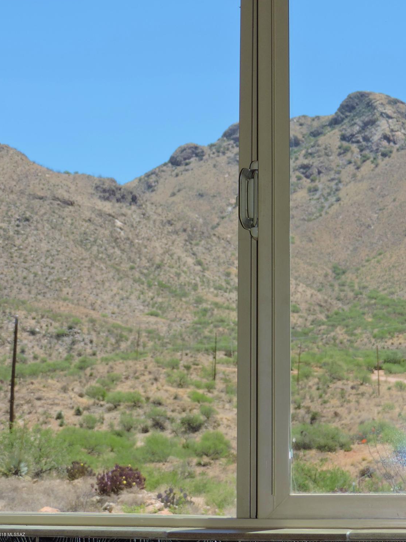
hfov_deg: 18.2
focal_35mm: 81
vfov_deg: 24.0
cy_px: 192
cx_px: 265
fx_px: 1267
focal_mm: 10.7
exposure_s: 1/500
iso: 100
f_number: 3.7
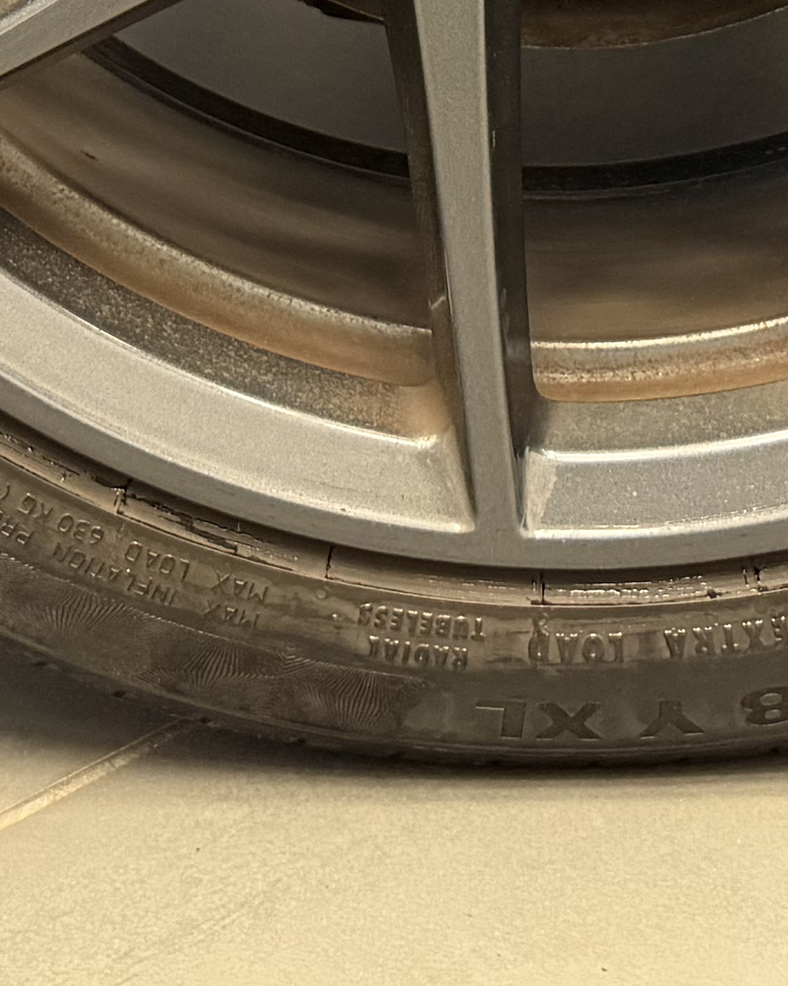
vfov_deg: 16.3
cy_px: -521
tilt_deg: -8.6
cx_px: 609
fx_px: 3121
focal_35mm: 107
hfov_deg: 14.3
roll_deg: -0.6
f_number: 1.78
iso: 320
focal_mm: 6.76
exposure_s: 1/50
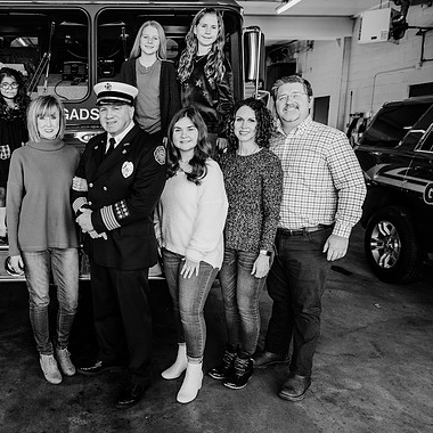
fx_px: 453
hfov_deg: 49.3
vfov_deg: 51.1
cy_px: 217
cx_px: 113
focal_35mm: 32
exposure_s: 1/250
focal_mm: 24
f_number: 3.2
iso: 250
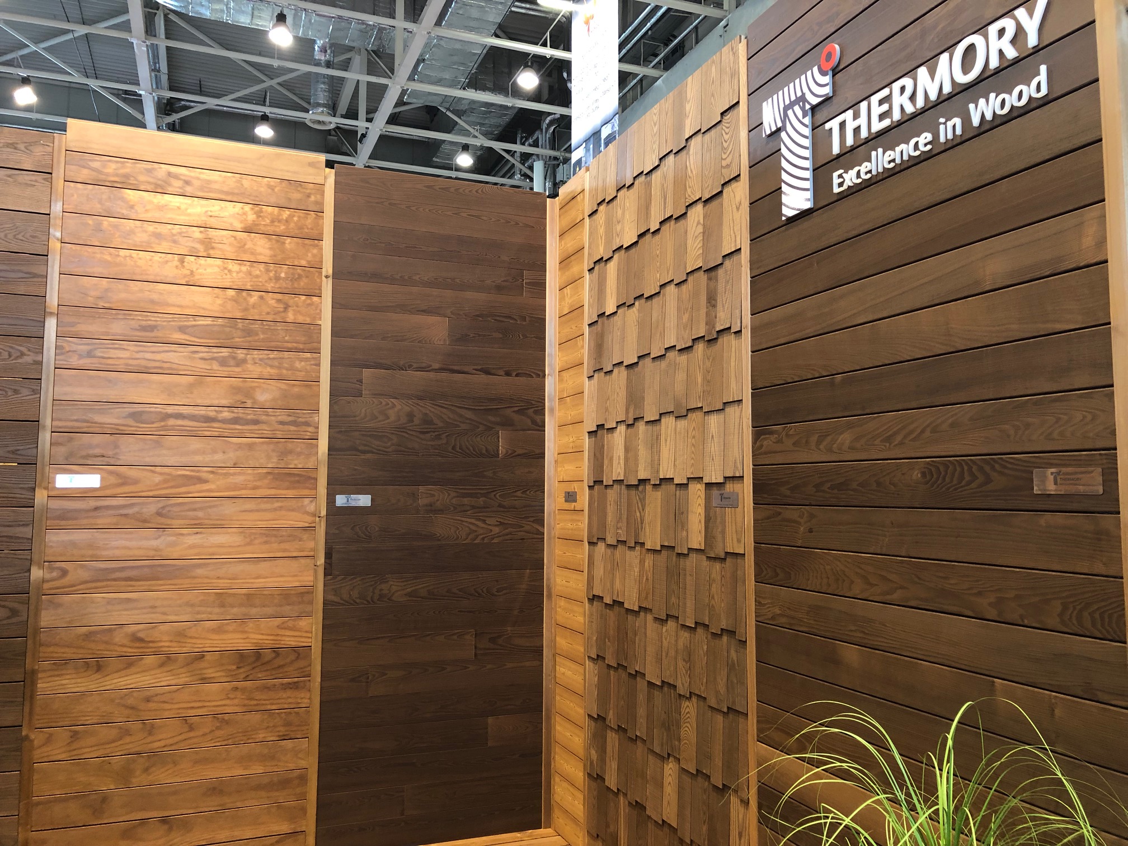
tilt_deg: +4.1
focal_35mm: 28
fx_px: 912
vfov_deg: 49.7
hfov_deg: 63.4
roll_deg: -0.1
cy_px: 423
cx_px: 564
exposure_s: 1/17
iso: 64
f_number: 1.8
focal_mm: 4
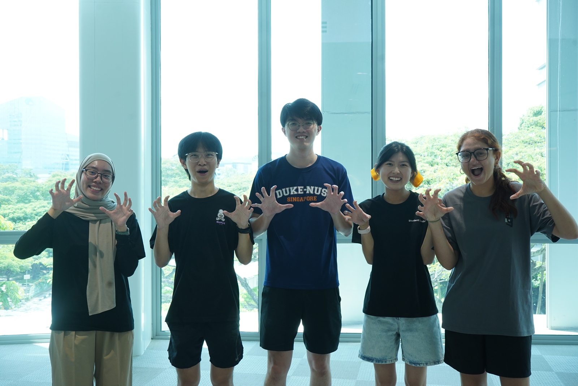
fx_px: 594
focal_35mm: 37
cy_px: 193
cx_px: 289
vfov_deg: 35.9
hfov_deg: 51.9
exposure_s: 1/80
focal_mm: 37
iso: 800
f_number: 8
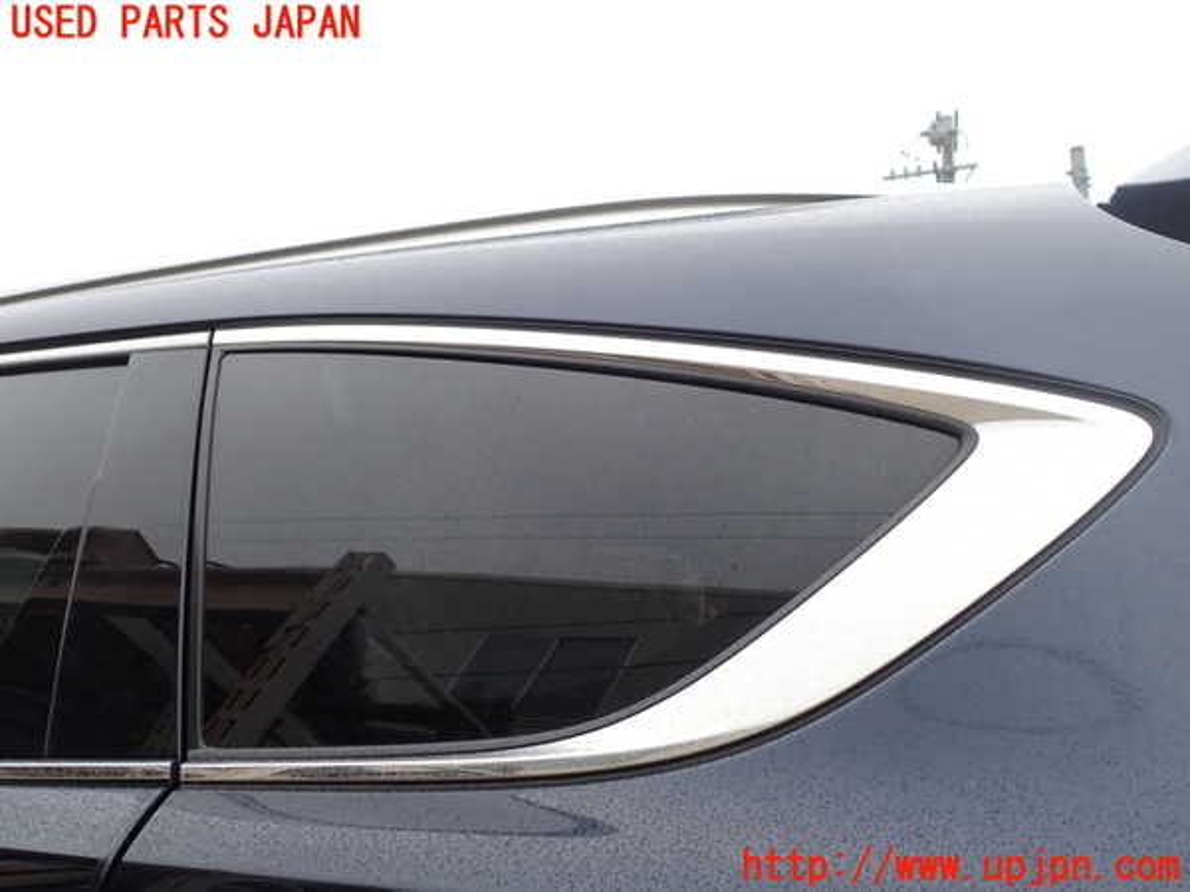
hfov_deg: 60.0
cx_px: 595
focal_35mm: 30
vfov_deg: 46.8
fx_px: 1031
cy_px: 446
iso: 100
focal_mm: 5.4
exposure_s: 1/250
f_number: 3.2
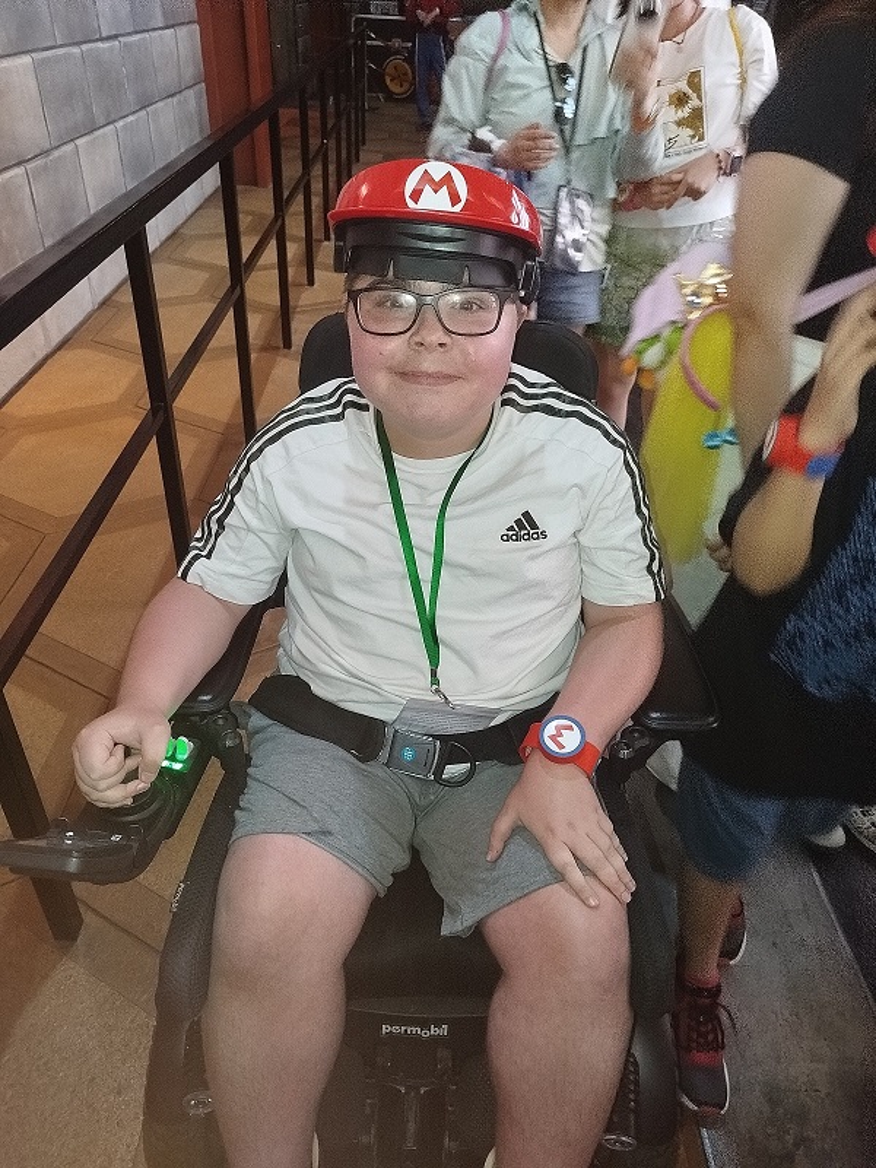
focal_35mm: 24
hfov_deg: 56.8
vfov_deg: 71.6
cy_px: 584
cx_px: 438
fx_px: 810
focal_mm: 5.31
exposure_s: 1/17
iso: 800
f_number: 1.7
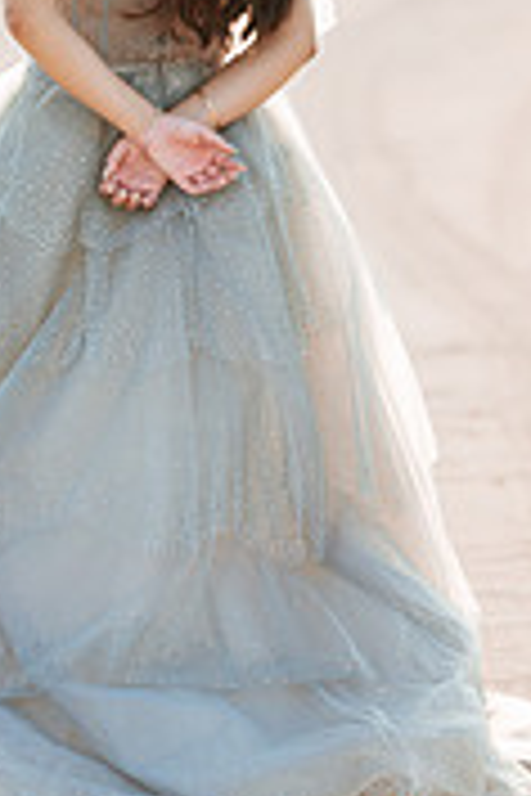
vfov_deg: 6.0
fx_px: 7610
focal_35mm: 344
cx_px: 99
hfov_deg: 4.0
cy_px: 256
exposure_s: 1/2000
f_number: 1.8
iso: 100
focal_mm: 135
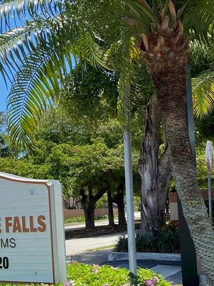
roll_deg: +2.8
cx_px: 22
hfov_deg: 22.4
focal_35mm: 64
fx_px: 528
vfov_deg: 30.0
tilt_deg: +3.1
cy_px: 198
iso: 32
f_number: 1.8
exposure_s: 1/1429
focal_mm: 4.25
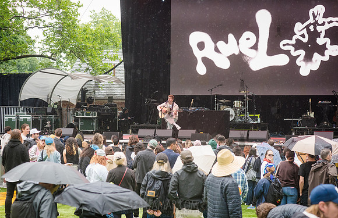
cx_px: 164
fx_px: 837
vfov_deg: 14.9
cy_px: 116
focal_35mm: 90
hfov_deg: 22.8
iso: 2000
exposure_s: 1/800
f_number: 4.5
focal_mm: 86
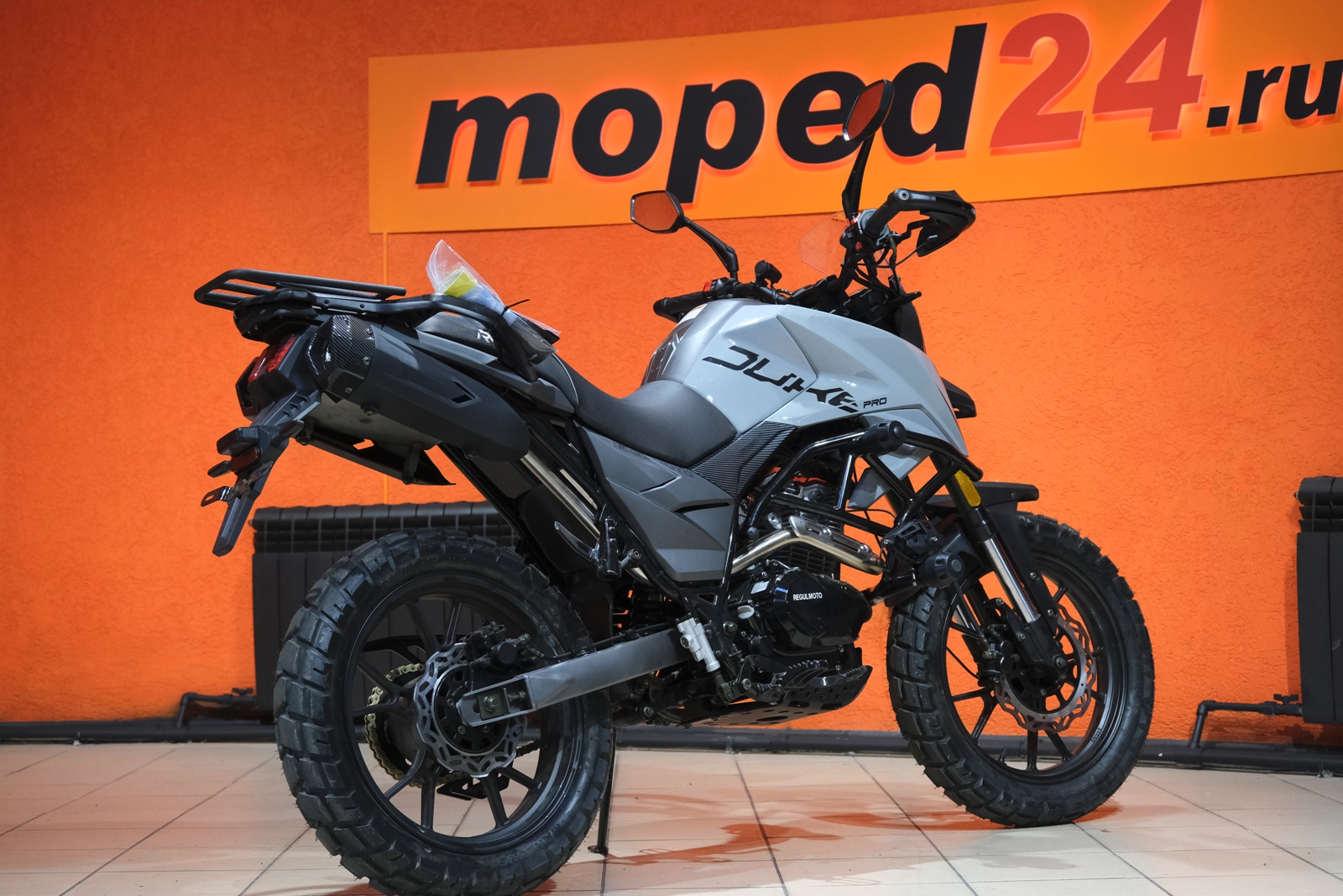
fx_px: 2201
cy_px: 448
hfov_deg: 33.9
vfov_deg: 23.0
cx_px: 672
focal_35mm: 59
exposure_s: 1/100
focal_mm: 39.3
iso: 1600
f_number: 4
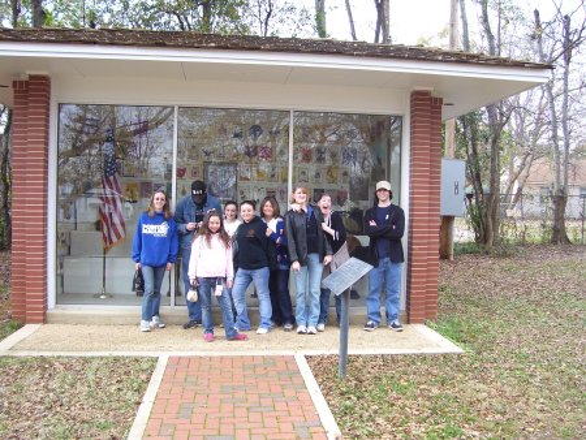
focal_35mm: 34
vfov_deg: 41.8
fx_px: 576
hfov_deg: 53.9
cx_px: 293
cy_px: 220
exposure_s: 1/125
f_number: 2.7
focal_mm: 5.6
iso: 80
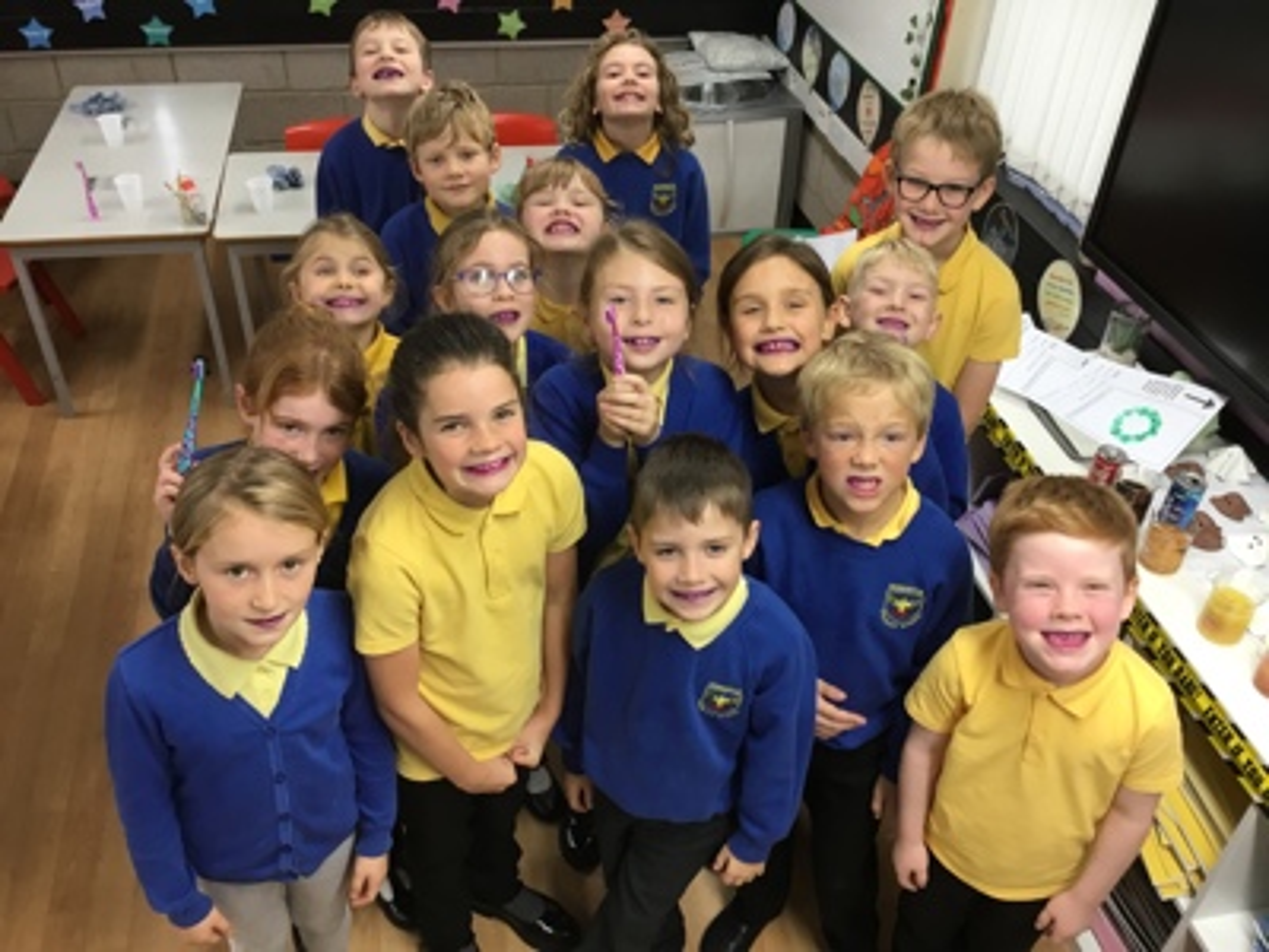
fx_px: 1136
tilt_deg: -38.2
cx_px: 634
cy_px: 476
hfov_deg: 58.4
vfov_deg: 45.4
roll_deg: -3.9
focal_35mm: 31
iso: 64
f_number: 2.4
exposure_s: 1/33
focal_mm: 3.3
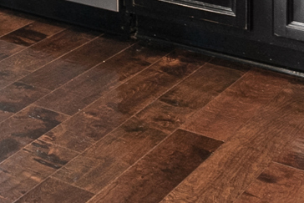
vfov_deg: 10.9
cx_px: -171
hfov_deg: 16.6
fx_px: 929
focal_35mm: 110
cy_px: -257
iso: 200
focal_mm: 16
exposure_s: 1/1.67
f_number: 8
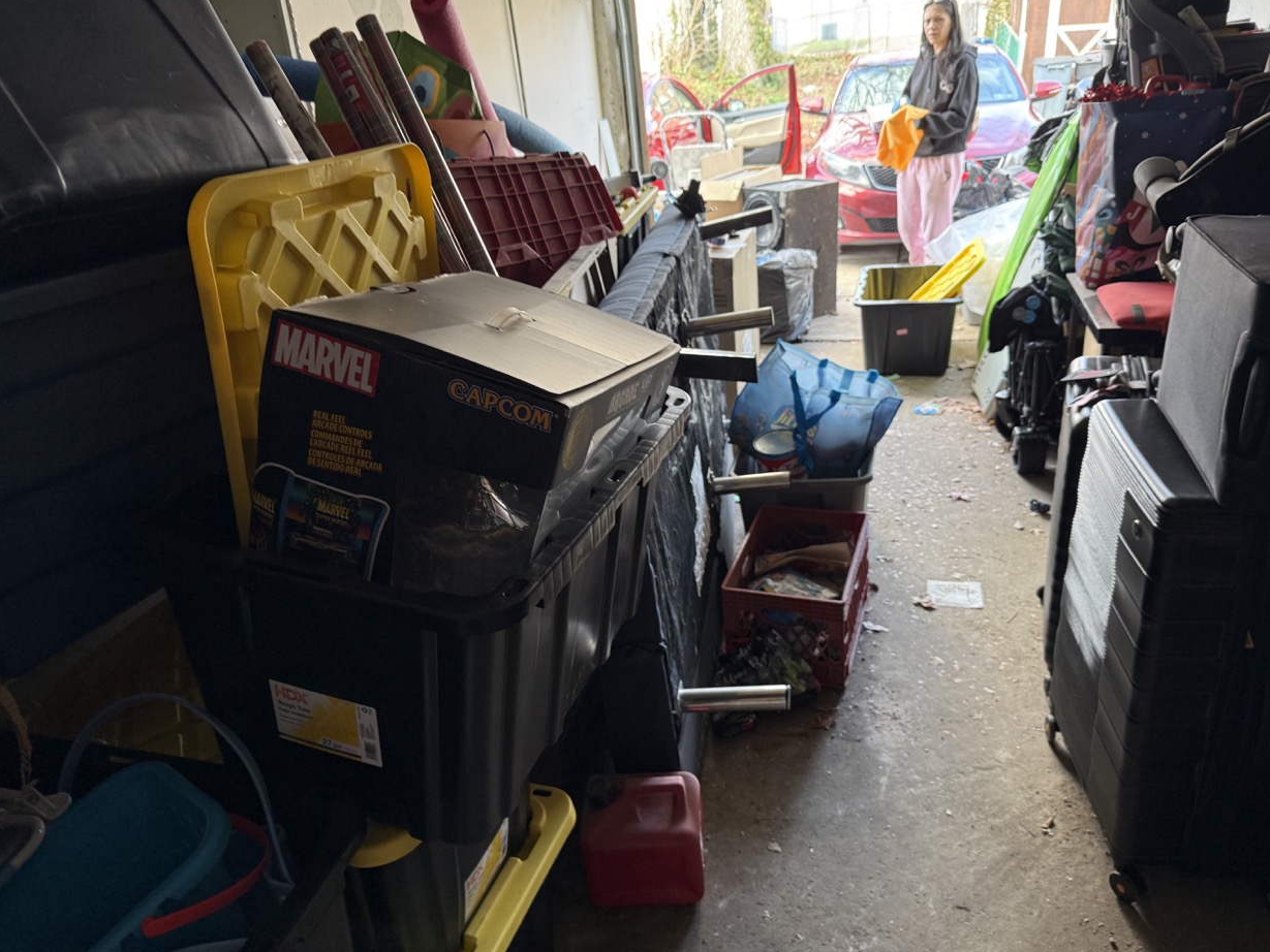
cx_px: 660
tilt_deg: -22.7
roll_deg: +6.6
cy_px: 459
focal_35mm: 25
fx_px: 917
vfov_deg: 54.9
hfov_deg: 69.4
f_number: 1.78
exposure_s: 1/95
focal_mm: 6.76
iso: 200
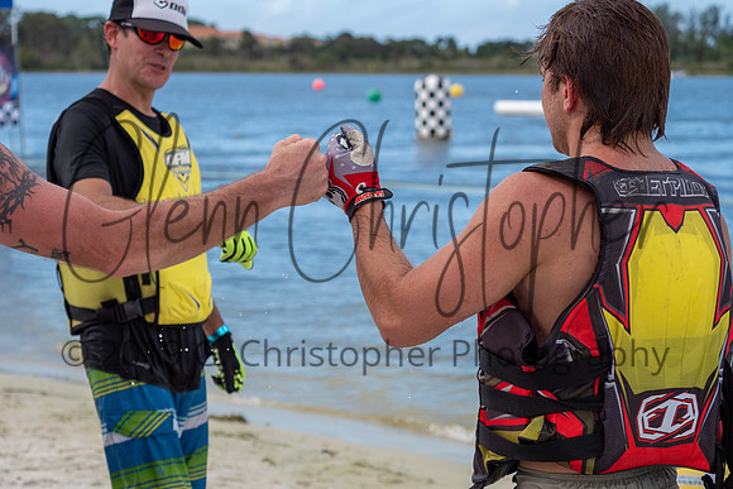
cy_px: 257
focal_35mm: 88
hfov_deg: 23.1
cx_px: 365
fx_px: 1796
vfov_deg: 15.5
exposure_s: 1/2500
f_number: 2.8
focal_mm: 40
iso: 200
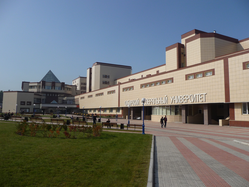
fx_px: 201
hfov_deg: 63.4
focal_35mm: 28
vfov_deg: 49.7
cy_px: 94
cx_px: 124
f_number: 8
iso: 100
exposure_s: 1/400
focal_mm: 4.7
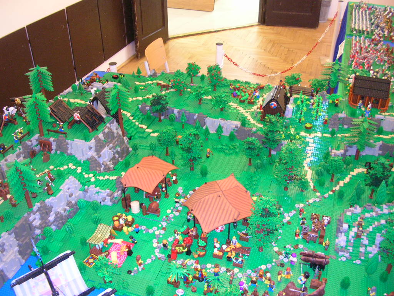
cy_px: 148
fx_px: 398
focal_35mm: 35
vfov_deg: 40.7
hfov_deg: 52.6
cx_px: 197
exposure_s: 1/6.1
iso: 171
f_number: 2.8
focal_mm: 5.8
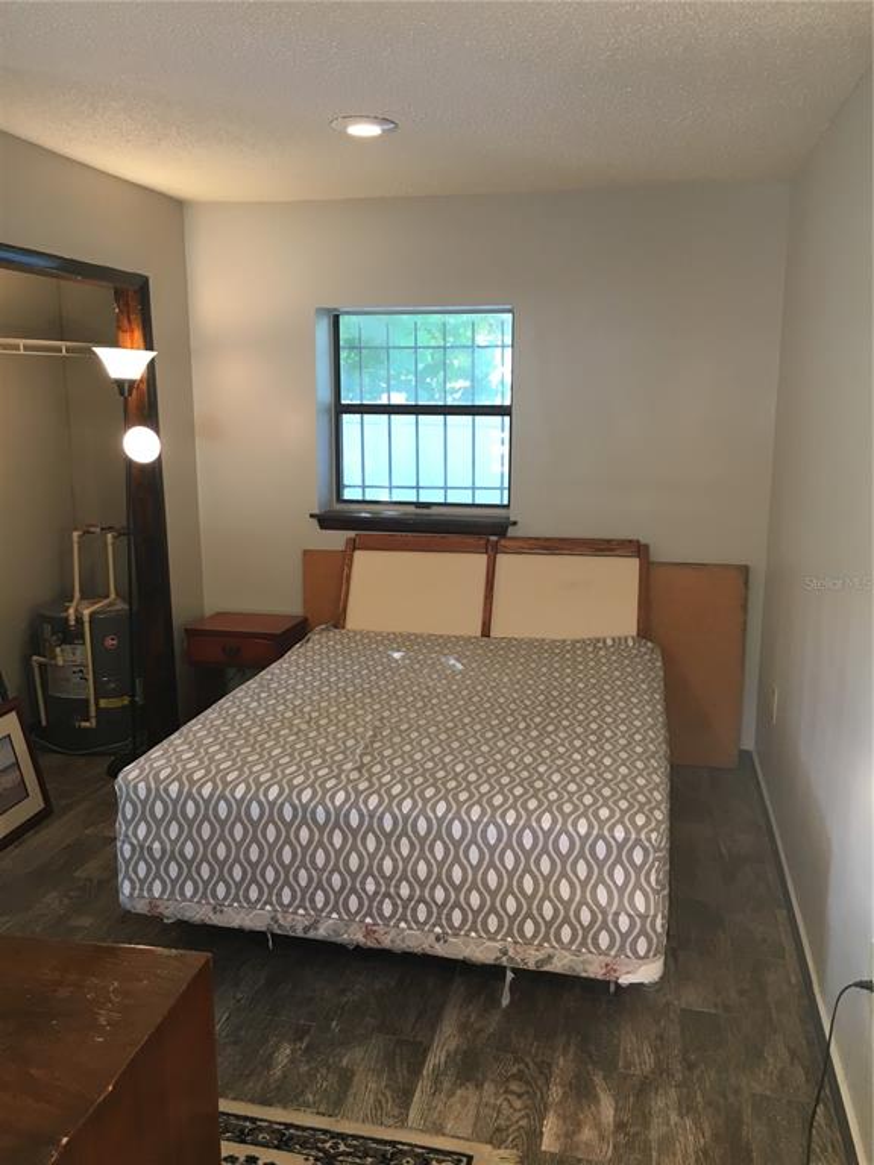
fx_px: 976
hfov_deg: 48.2
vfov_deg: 61.7
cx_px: 437
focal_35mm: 29
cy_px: 582
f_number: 2.2
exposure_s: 1/30
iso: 80
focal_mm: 4.15
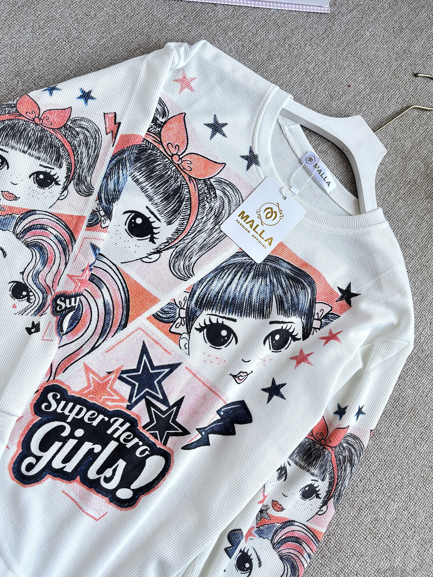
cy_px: 286
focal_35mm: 27
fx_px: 450
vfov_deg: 65.3
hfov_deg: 51.3
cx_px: 222
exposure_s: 1/60
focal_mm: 5.96
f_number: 1.6
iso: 160
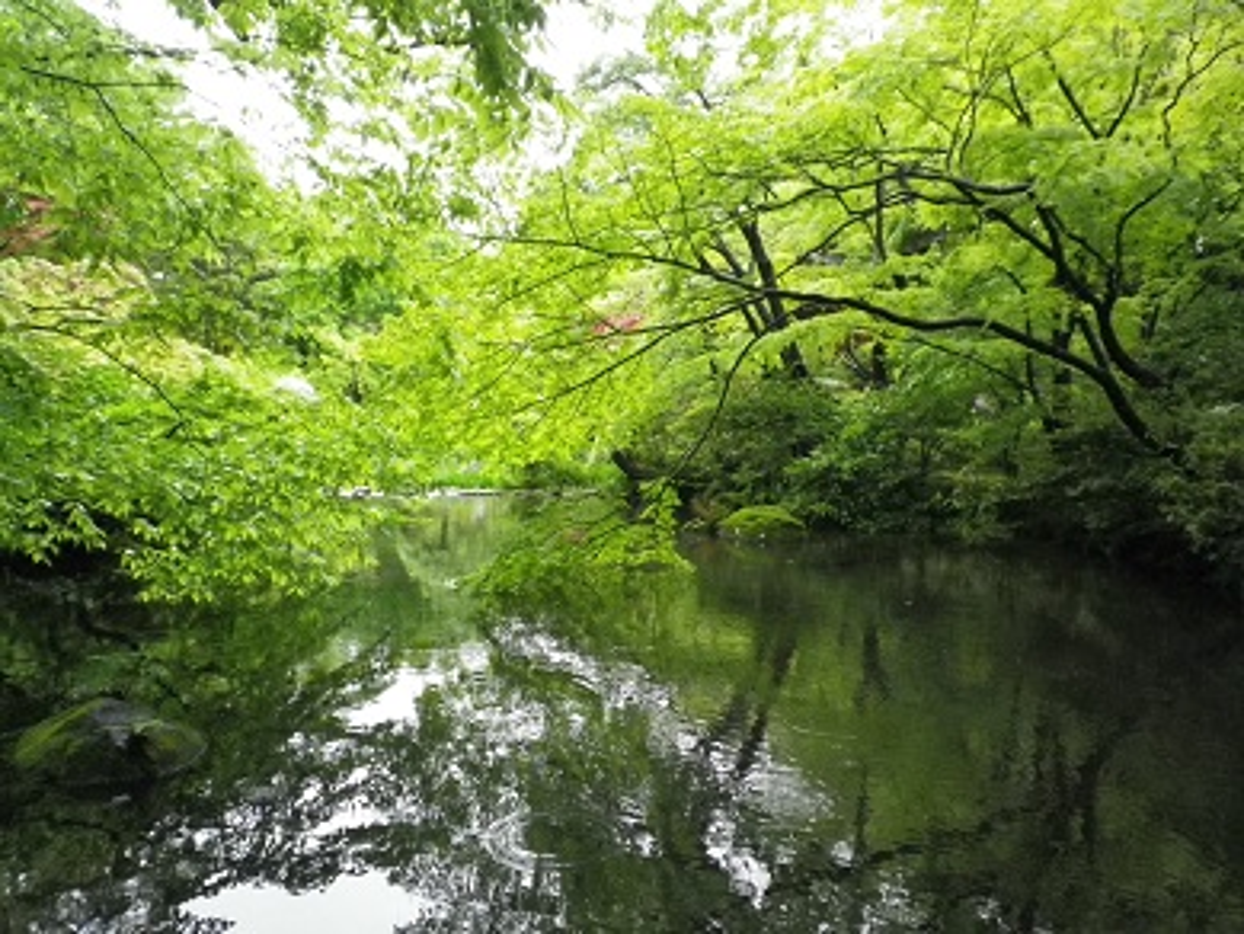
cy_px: 467
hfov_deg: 63.4
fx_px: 1007
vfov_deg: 49.8
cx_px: 622
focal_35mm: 28
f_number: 3.5
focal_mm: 5.05
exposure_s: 1/125
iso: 800
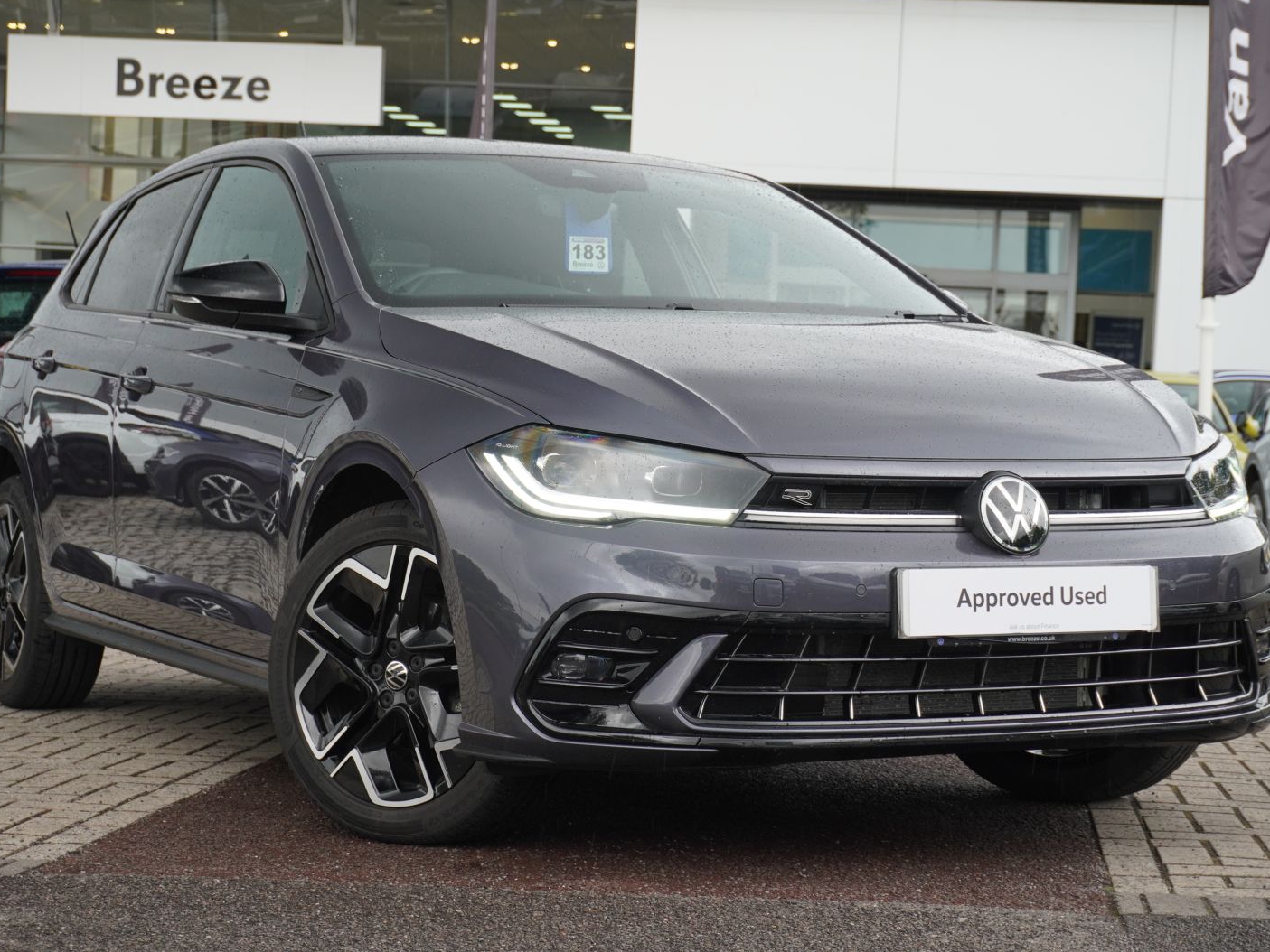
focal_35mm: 71
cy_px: 475
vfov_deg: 20.9
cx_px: 628
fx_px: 2588
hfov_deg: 27.6
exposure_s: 1/160
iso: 400
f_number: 5.6
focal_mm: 43
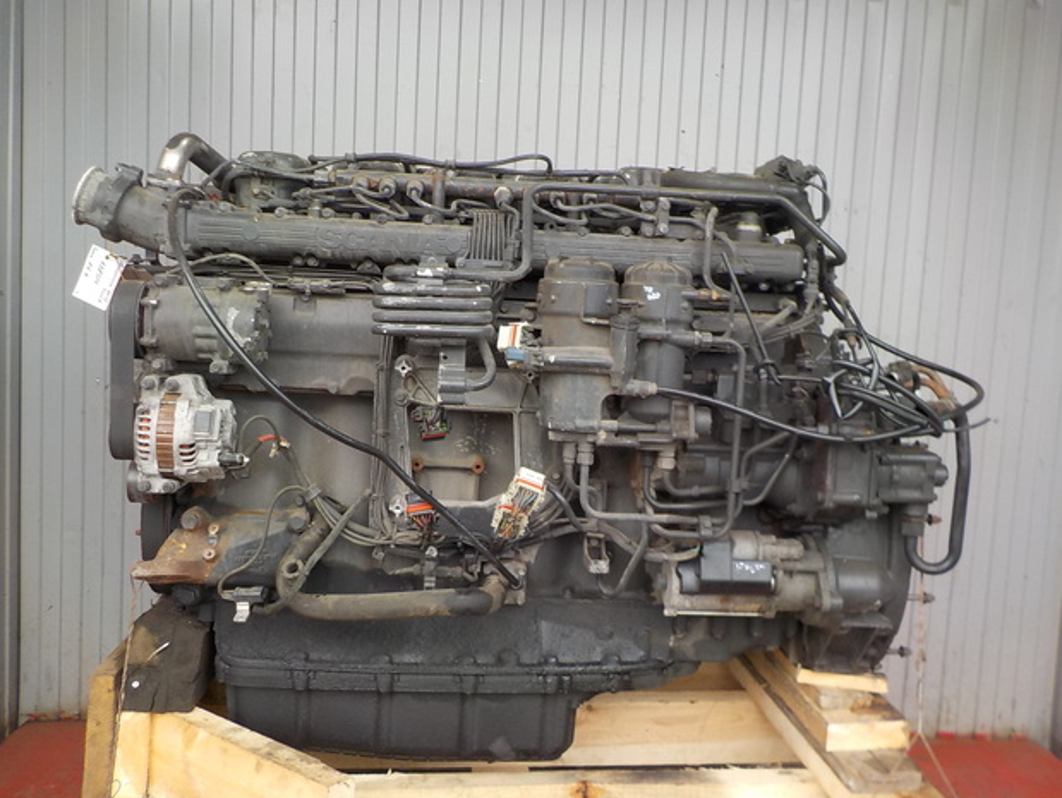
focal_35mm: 31
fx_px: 952
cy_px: 400
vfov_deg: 45.5
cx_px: 547
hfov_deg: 58.3
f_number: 3.3
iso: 125
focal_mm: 4.1
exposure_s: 1/30
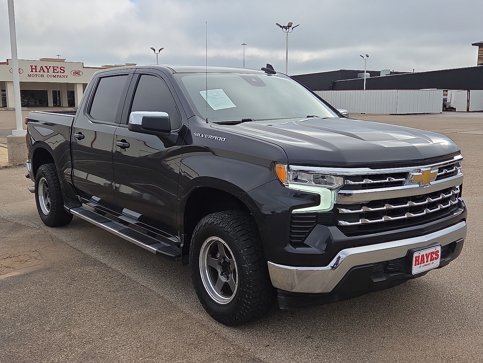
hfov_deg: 50.1
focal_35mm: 37
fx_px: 516
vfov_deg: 38.7
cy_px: 182
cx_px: 242
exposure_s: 1/909
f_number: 1.8
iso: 25
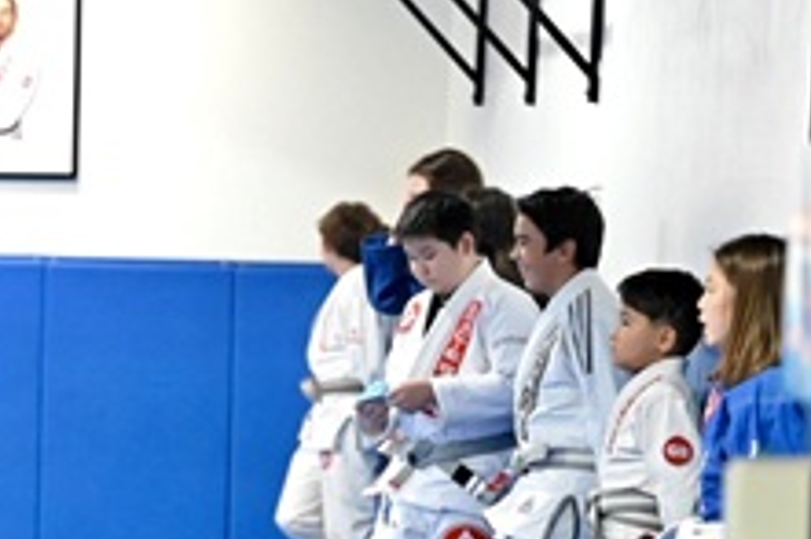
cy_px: 345
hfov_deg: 6.6
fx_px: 7023
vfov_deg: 4.4
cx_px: -70
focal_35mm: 312
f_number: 2.8
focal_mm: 115
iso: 16000
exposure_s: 1/500
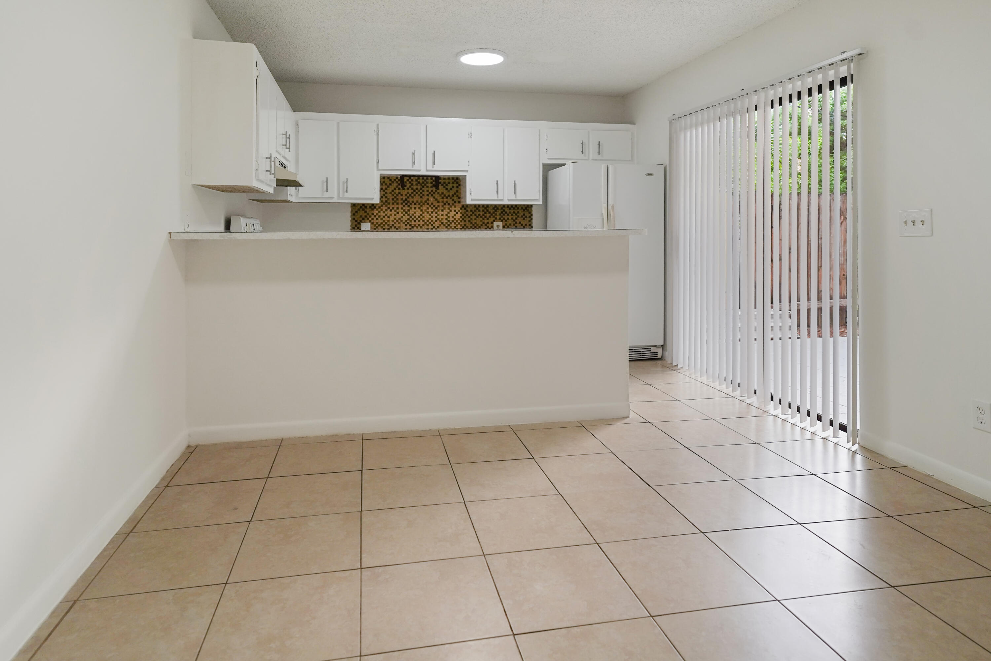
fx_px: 578
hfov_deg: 81.2
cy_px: 330
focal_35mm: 21
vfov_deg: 59.5
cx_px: 496
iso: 320
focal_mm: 21
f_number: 3.5
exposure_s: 1/250
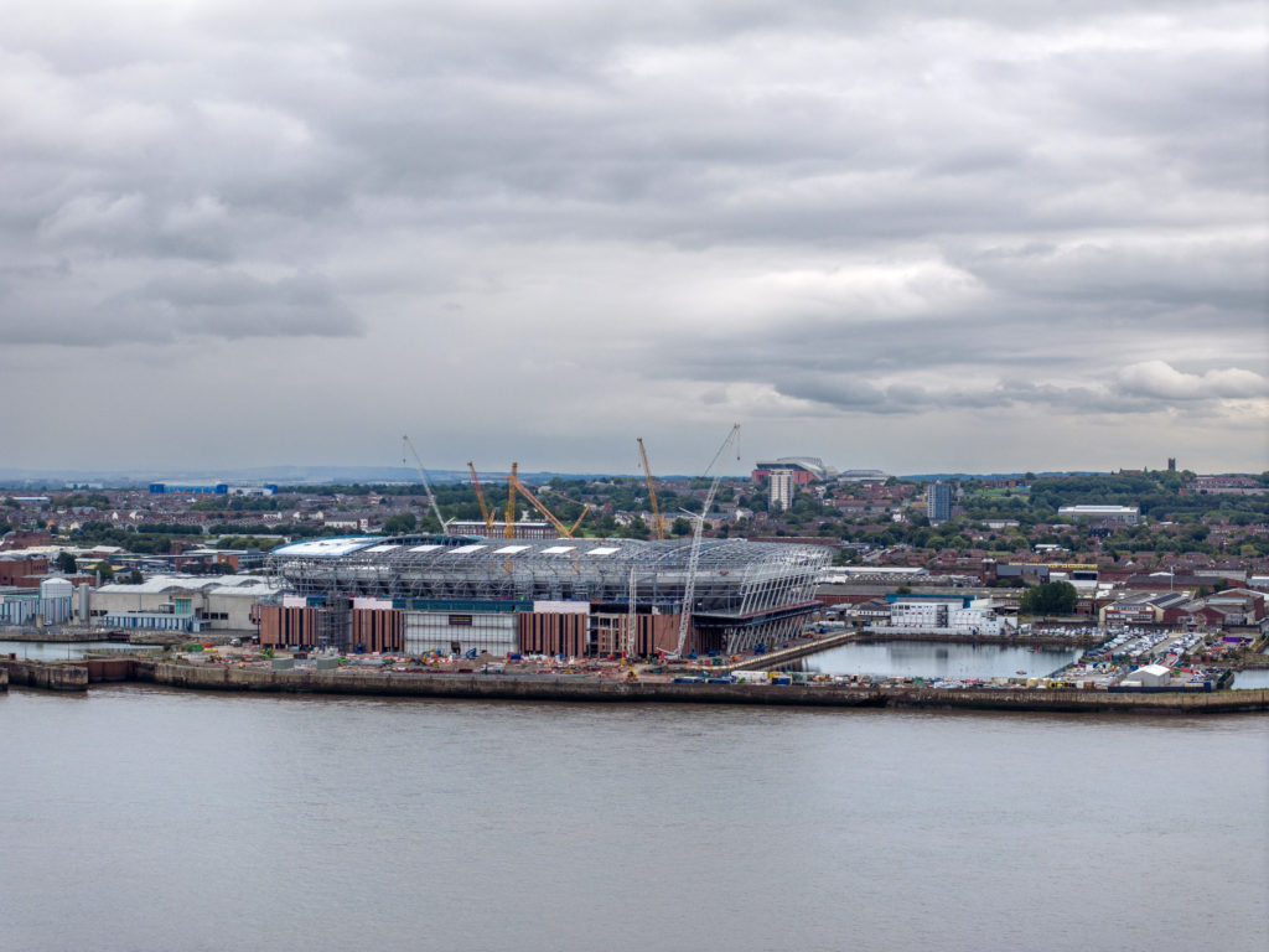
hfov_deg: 27.8
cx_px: 634
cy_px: 476
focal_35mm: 70
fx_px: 2566
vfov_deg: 21.0
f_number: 2.8
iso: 100
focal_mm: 19.35
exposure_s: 1/800
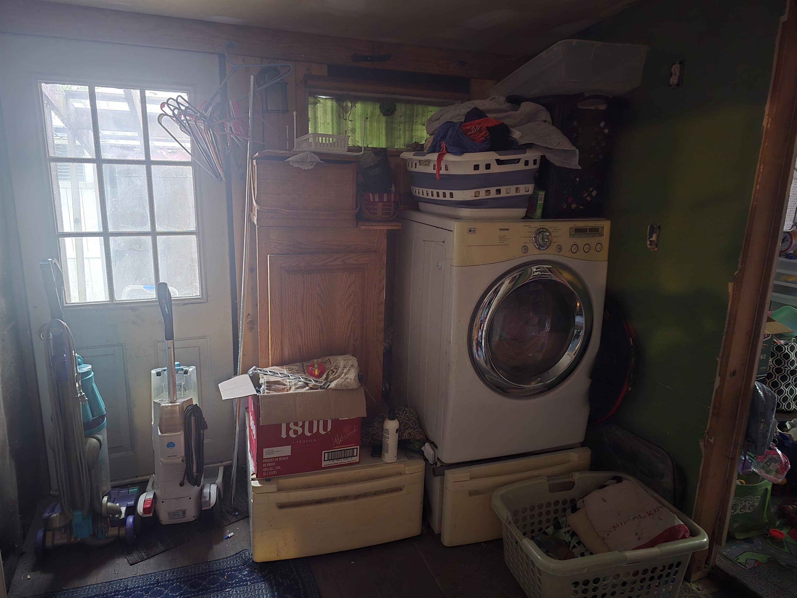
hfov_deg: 73.9
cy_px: 299
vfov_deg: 58.9
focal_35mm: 23
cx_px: 398
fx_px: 530
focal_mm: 6.3
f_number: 1.7
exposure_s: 1/40
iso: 2500
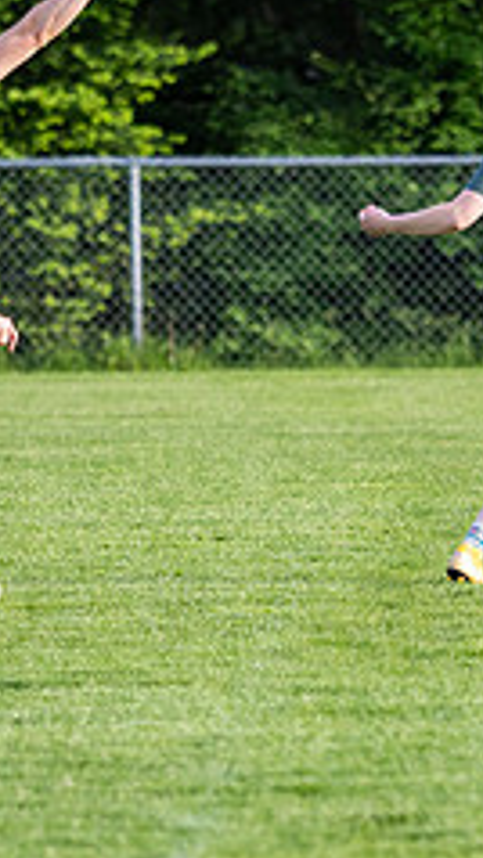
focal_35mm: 796
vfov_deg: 2.7
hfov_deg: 1.5
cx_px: 512
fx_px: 18111
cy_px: 388
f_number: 2.8
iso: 320
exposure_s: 1/1000
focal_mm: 150
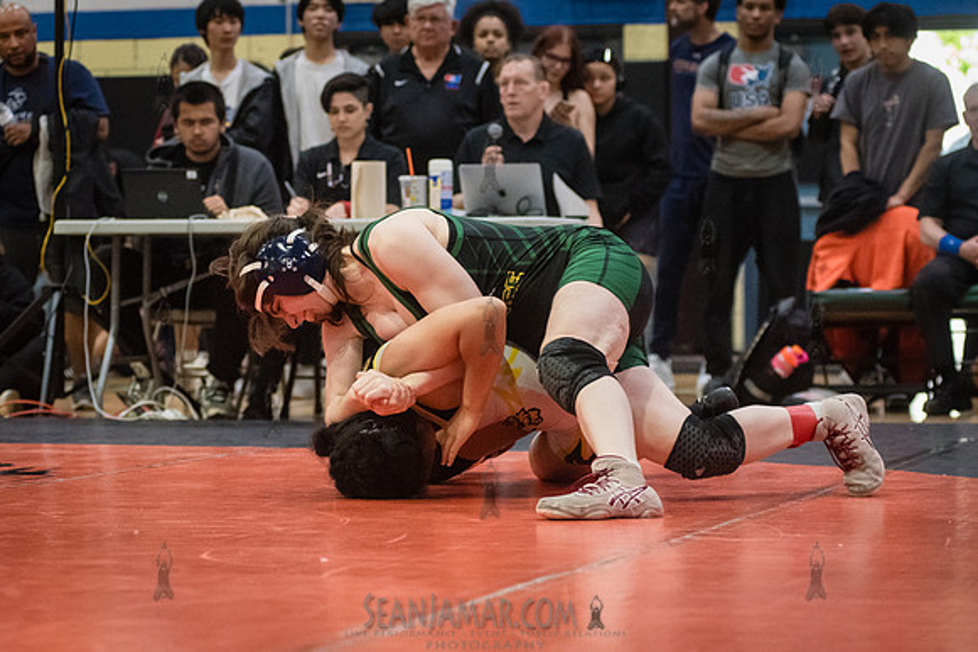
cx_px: 520
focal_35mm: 108
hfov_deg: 18.9
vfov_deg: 12.7
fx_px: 2935
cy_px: 371
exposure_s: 1/400
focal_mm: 80
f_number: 3.5
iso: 8000
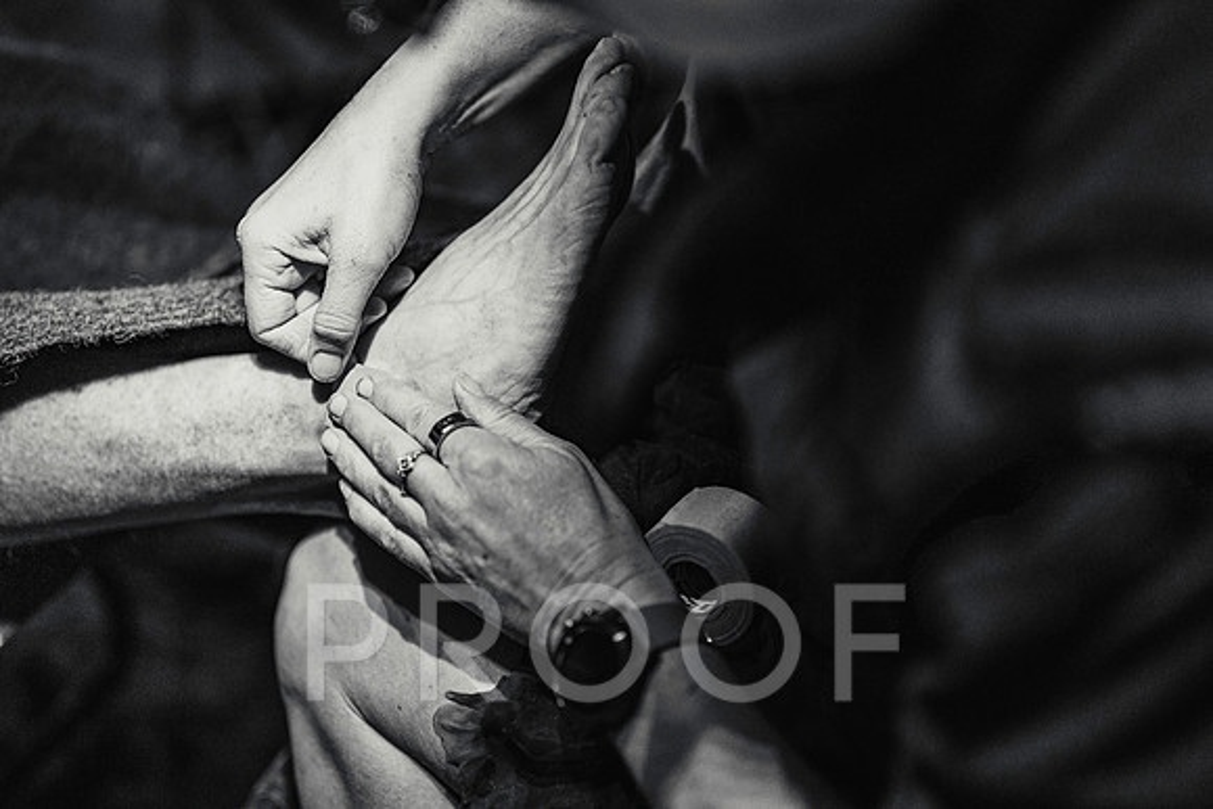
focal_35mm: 50
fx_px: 1685
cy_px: 404
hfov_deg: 39.6
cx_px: 606
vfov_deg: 27.0
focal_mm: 50
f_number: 1.4
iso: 2000
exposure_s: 1/125
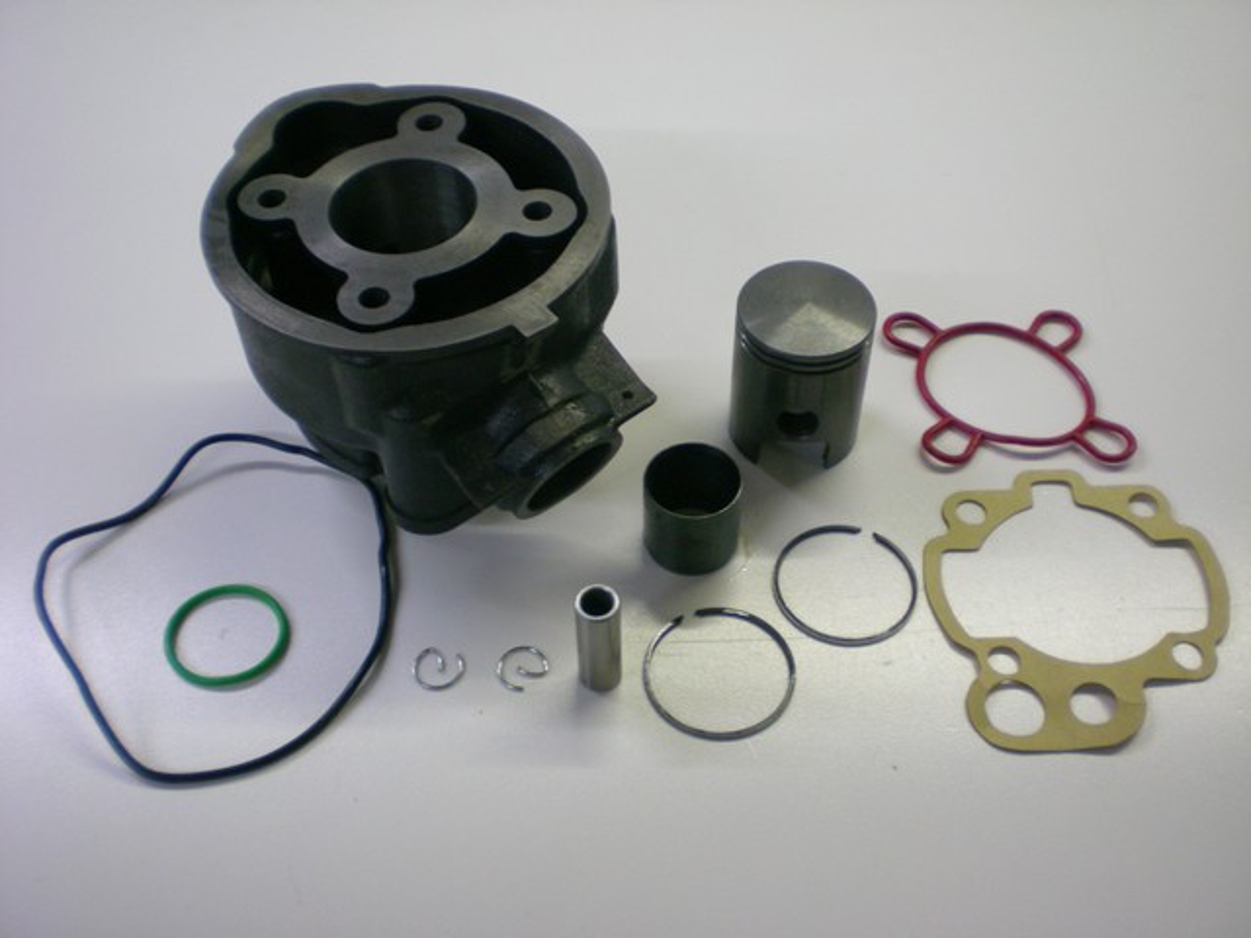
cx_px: 626
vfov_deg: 37.7
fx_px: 1373
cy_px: 469
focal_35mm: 38
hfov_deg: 49.0
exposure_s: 1/32
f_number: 3.1
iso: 200
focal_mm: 6.3
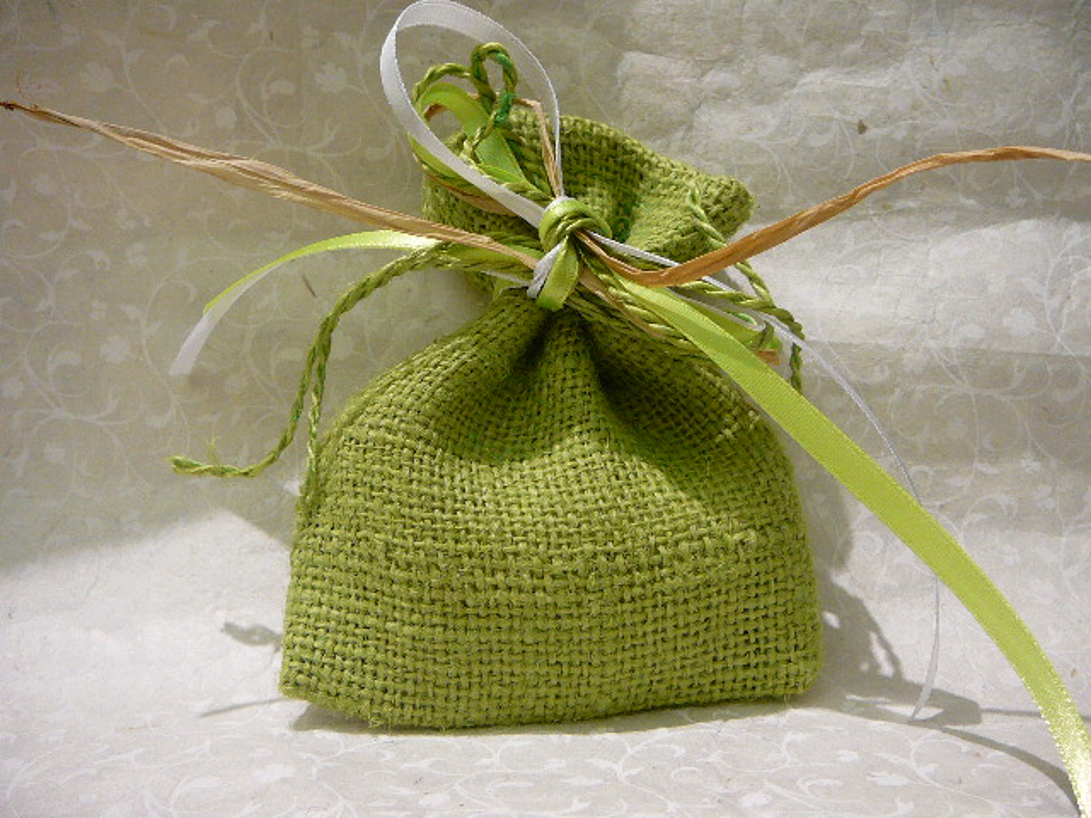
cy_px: 409
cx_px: 546
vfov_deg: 40.7
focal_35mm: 35
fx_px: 1103
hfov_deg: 52.6
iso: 200
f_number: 2.8
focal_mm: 5.2
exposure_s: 1/25
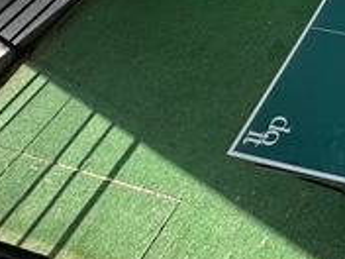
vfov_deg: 23.9
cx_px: 548
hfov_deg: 25.0
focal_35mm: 53
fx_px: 528
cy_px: -84
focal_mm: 2.22
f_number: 2.2
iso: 40
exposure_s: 1/769
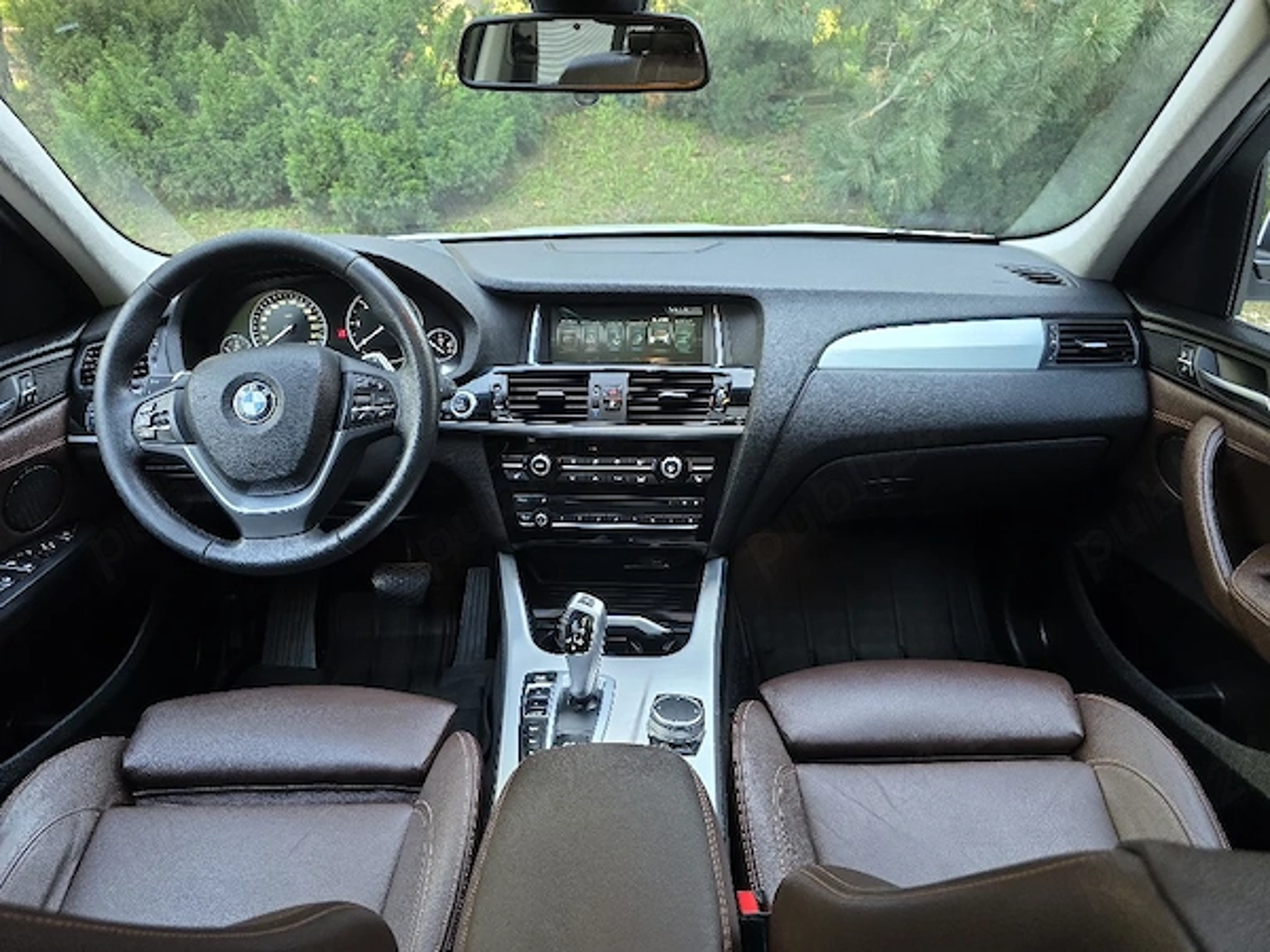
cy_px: 476
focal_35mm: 23
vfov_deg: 58.9
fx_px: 844
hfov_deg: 73.9
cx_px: 635
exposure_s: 1/101
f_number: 1.7
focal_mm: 6.3
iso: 250
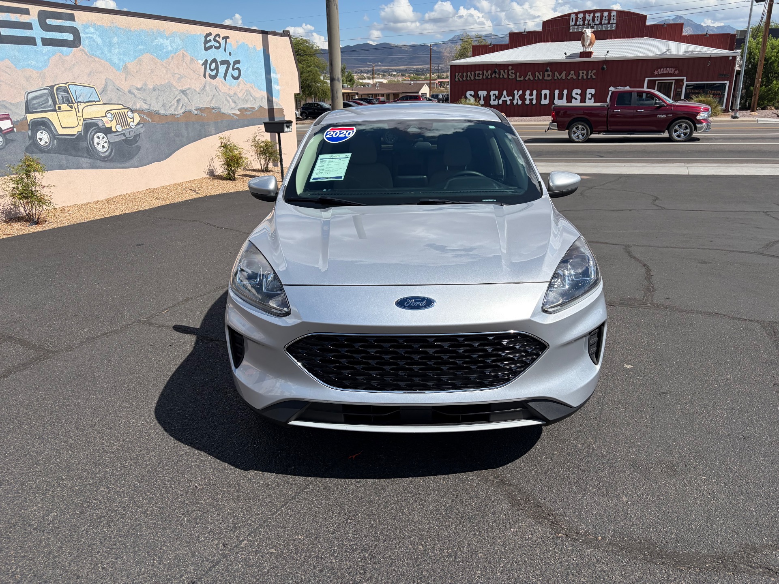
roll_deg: +1.3
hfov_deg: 67.3
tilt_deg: -18.0
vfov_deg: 53.1
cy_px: 292
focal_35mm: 26
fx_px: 585
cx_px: 390
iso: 50
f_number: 1.6
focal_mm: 5.96
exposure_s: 1/3831
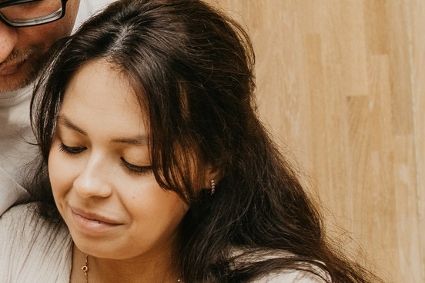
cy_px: 154
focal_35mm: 113
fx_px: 1334
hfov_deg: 17.2
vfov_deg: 12.1
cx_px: -91
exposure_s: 1/160
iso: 200
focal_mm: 24
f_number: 4
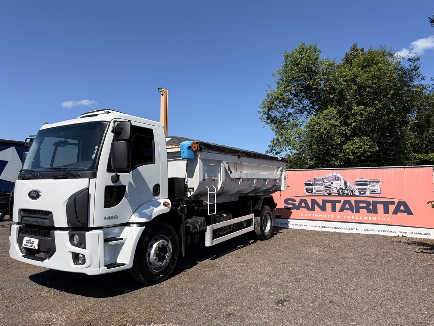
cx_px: 217
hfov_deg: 71.6
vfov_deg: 56.8
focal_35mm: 24
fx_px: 301
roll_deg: -0.4
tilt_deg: +4.8
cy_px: 163
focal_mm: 6.76
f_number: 1.78
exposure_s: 1/4975
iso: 80
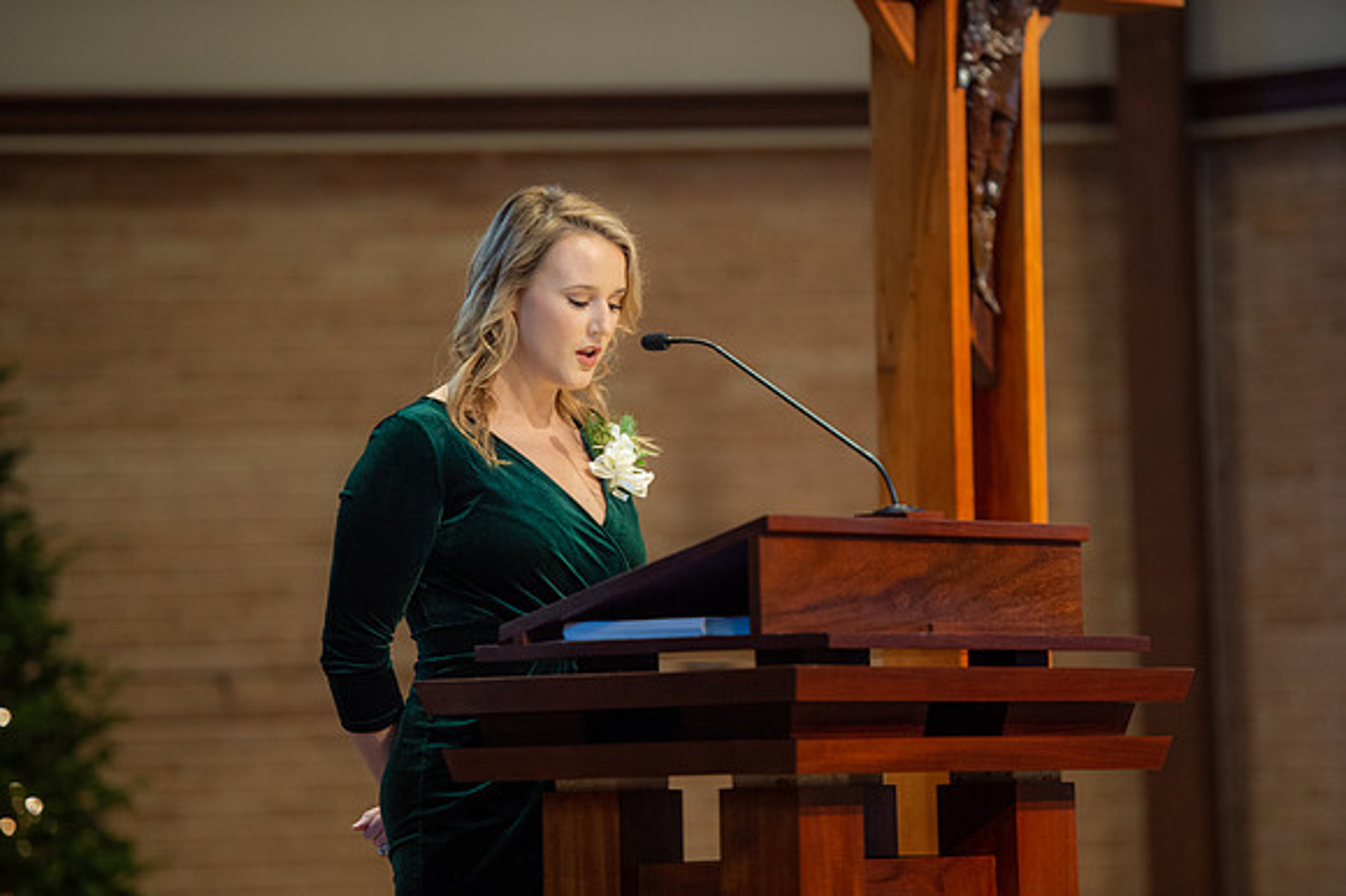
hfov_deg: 12.1
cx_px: 673
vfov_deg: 8.1
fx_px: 6352
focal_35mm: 170
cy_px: 448
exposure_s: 1/125
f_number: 2.8
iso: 1250
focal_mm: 170
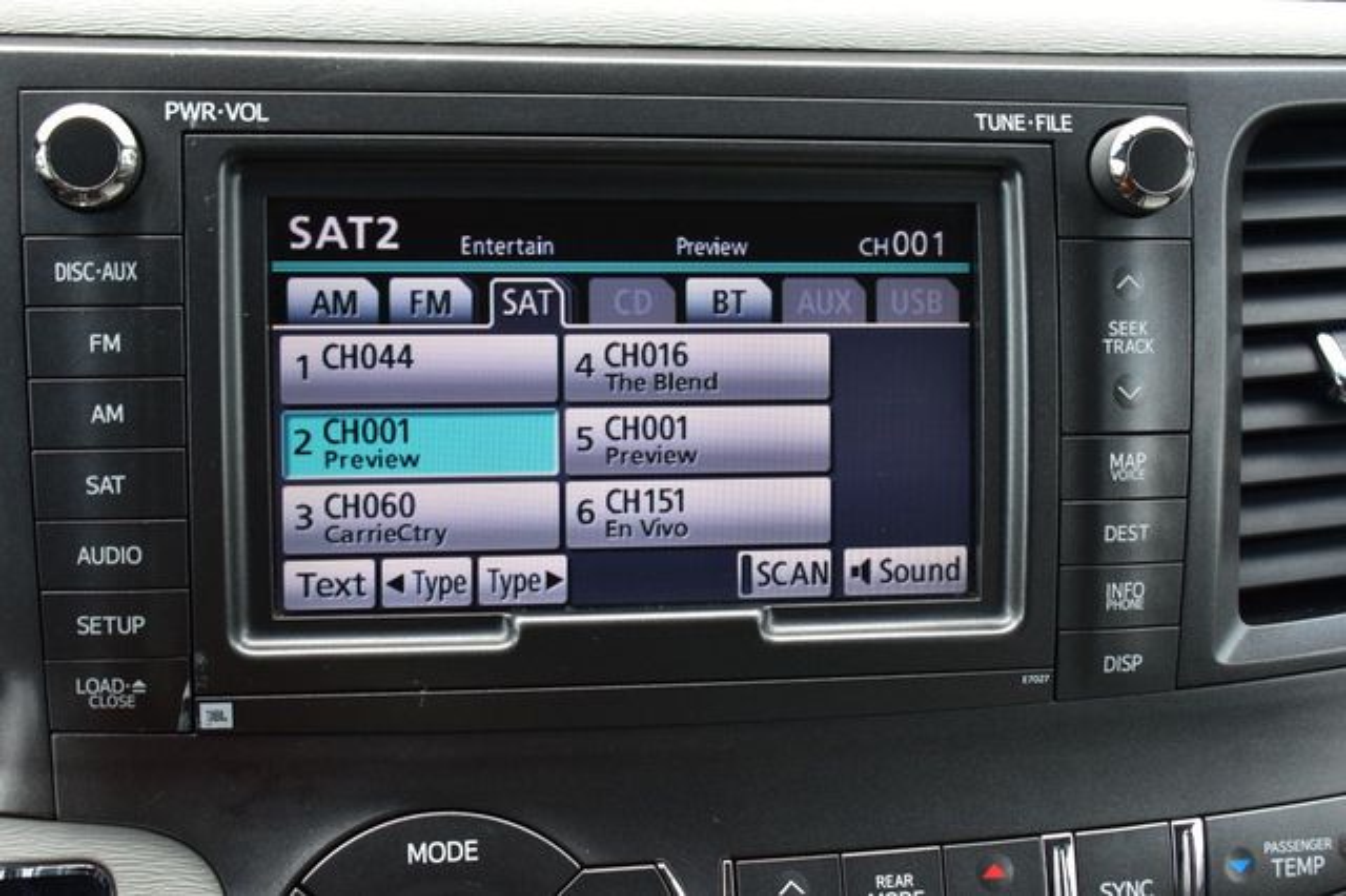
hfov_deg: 37.9
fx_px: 1962
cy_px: 448
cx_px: 673
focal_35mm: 52
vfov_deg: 25.7
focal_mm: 35
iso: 400
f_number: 7.1
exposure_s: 1/40
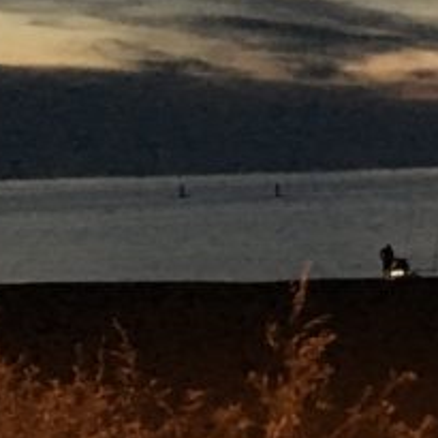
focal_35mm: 128
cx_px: 1028
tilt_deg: +2.2
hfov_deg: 11.4
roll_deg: +1.4
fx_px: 1832
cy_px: 56
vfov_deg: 13.5
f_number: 2.2
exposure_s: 1/17
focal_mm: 4.15
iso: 500
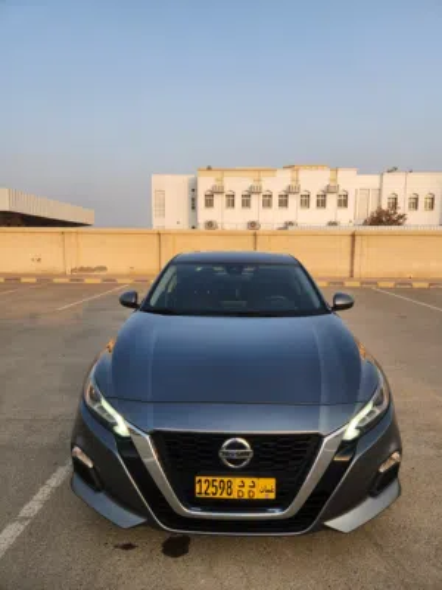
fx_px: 392
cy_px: 295
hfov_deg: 58.9
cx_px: 221
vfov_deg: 73.9
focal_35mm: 23
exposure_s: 1/606
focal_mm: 5.4
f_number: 1.8
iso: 20
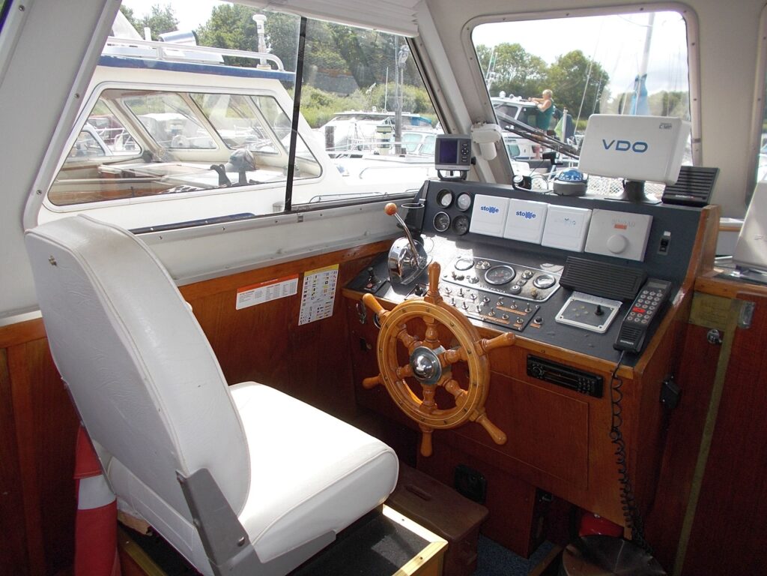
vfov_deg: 53.1
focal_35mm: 26
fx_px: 576
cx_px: 384
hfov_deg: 67.3
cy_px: 288
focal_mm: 4.6
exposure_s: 1/400
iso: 80
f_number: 3.2
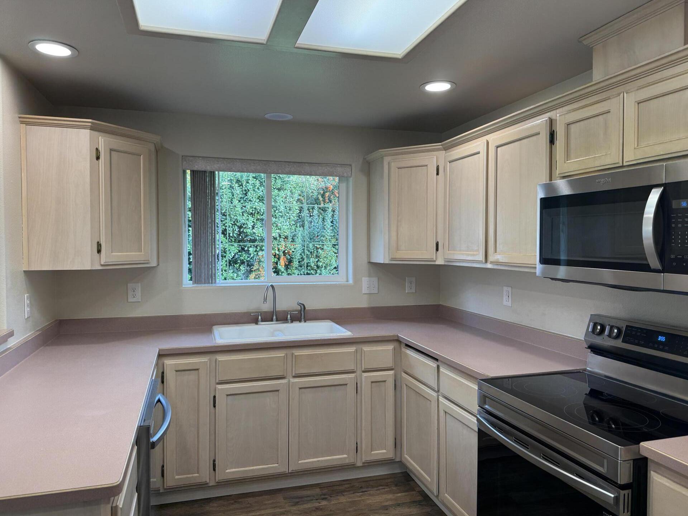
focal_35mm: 25
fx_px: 497
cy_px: 257
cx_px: 341
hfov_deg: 69.4
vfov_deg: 54.9
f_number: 1.78
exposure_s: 1/120
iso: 100
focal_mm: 6.76
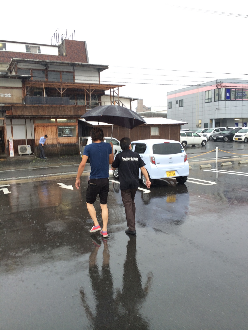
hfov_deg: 46.8
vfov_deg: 60.0
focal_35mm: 30
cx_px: 124
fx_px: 287
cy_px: 165
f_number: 2.2
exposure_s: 1/120
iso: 40
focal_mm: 4.12
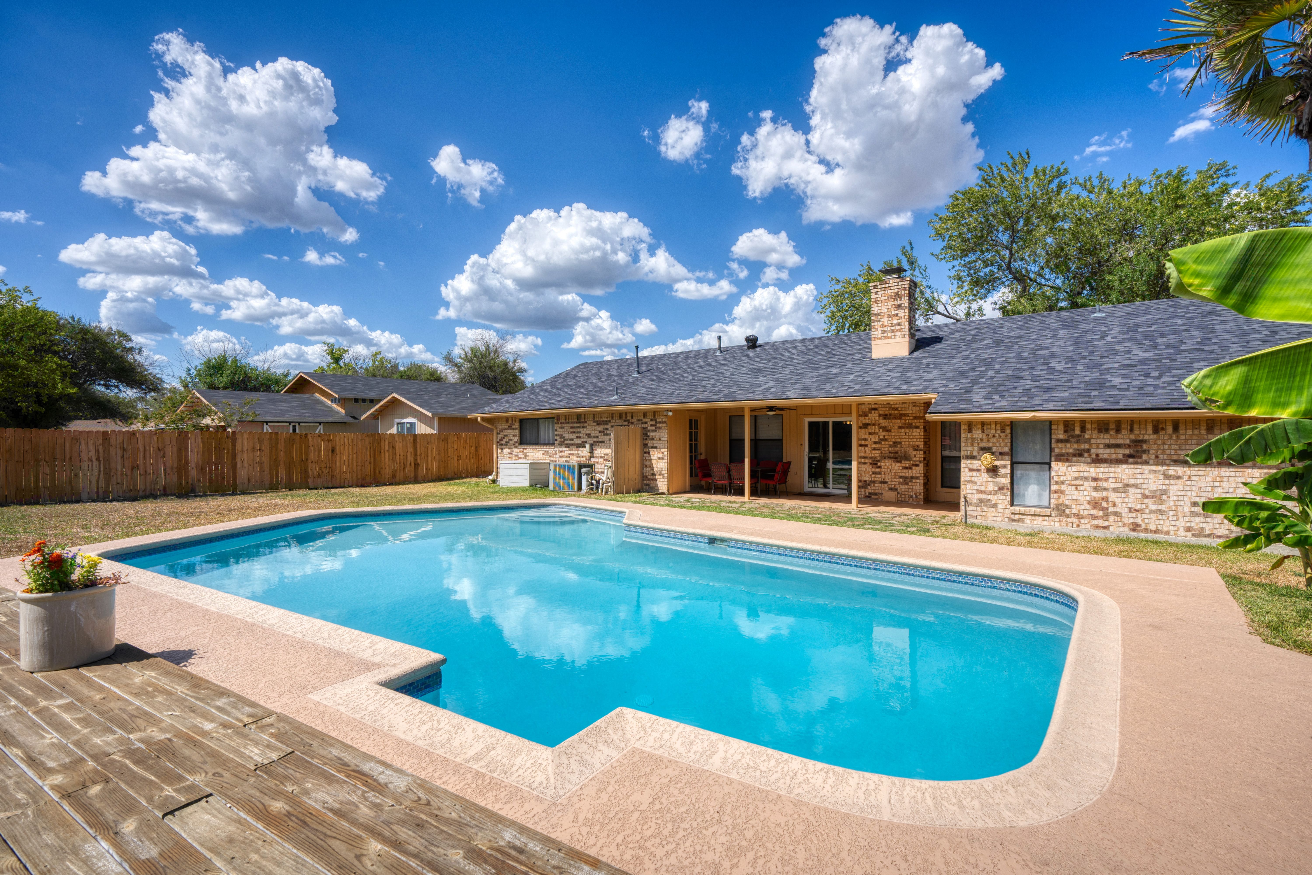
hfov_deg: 96.7
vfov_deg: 73.7
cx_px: 656
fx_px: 583
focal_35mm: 16
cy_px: 438
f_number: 8
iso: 100
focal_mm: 16
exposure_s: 1/2500
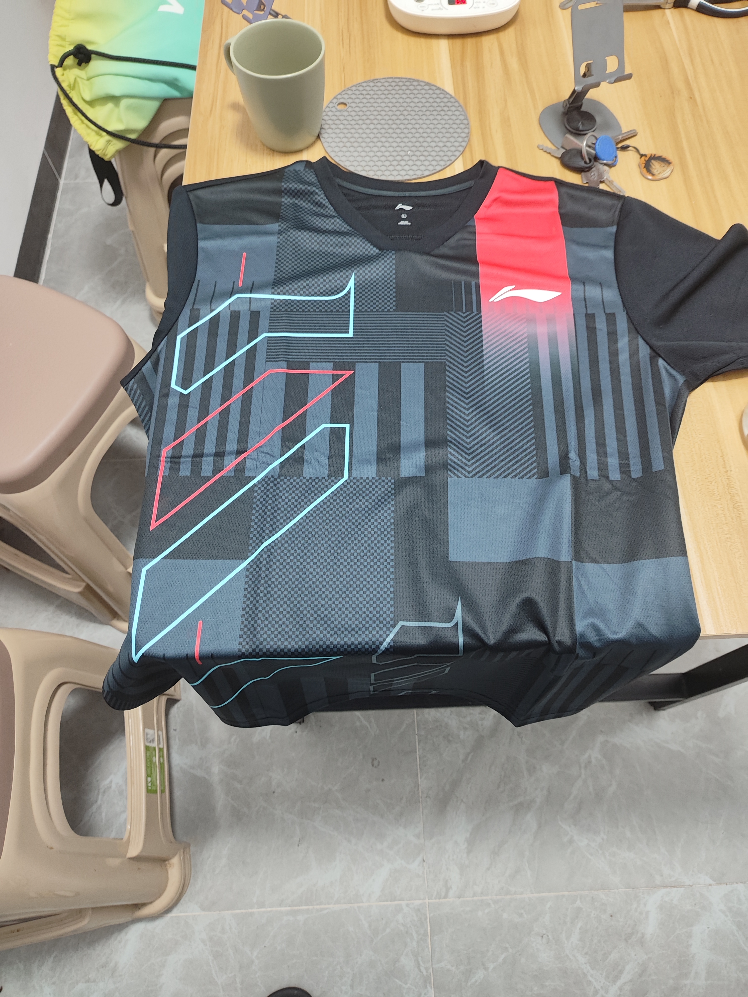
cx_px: 374
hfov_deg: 56.8
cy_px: 498
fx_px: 691
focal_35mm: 24
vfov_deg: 71.6
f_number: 1.65
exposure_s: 1/50
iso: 848
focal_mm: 5.26
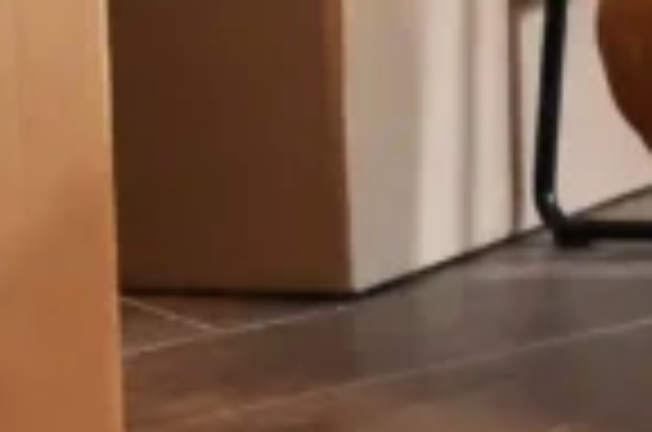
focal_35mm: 248
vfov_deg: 5.3
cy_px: -758
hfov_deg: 7.4
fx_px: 4482
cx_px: 1956
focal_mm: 35
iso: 1000
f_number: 3.5
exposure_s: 1/160
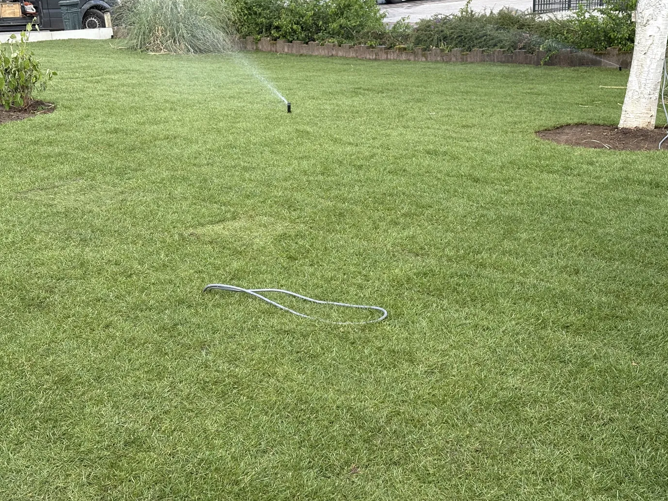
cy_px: 249
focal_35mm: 53
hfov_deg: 36.2
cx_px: 340
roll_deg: -0.8
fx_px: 1023
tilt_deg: -16.7
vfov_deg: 27.5
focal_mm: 5.96
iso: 50
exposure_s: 1/933
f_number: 1.6
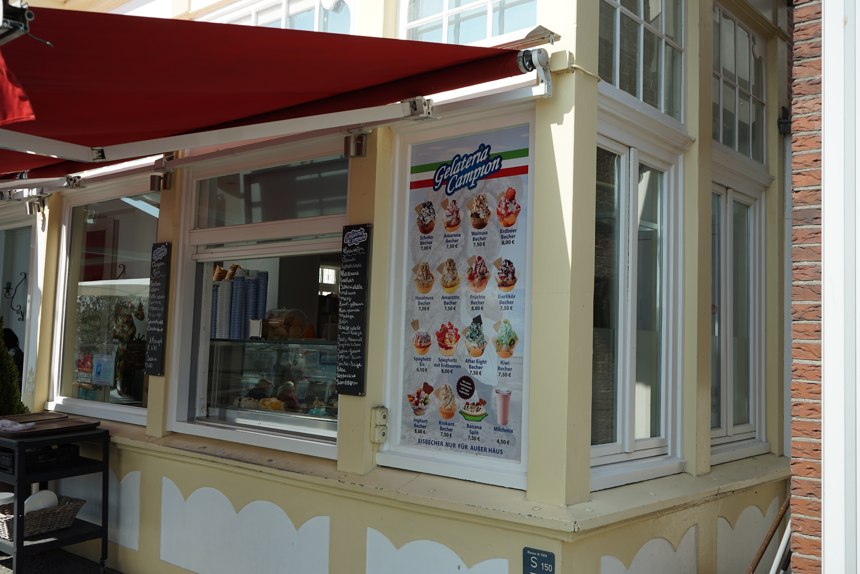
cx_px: 430
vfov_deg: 40.0
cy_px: 287
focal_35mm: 33
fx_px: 788
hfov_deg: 57.2
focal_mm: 33
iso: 100
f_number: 7.1
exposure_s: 1/250
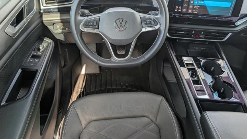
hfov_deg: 69.8
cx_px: 126
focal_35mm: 27
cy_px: 55
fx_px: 177
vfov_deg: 42.7
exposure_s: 1/62.9
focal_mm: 6.9
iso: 27
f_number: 1.68
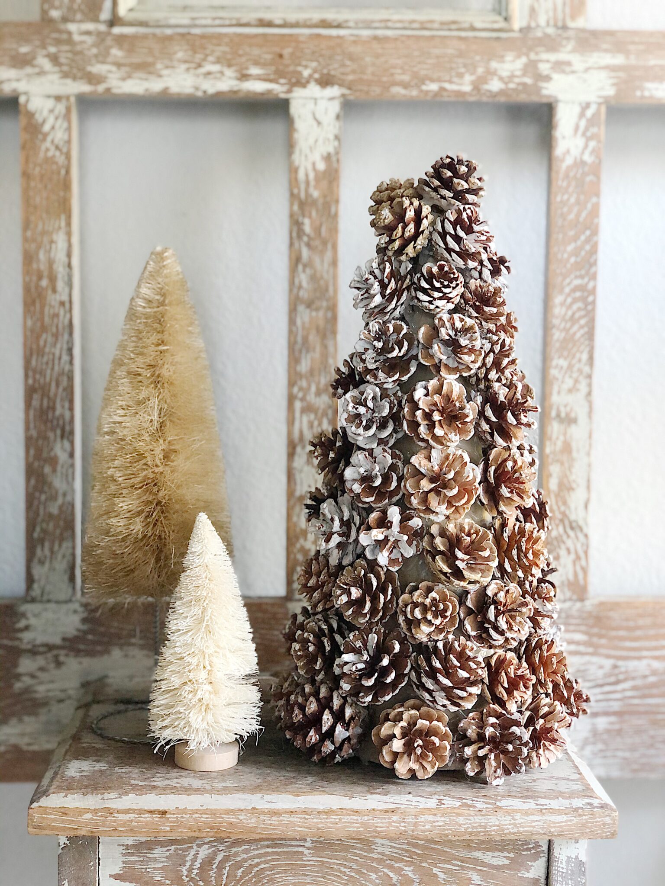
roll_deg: -0.8
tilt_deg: -4.6
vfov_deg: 36.8
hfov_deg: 28.0
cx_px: 332
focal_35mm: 52
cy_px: 443
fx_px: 1332
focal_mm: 6
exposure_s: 1/20
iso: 160
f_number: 2.4
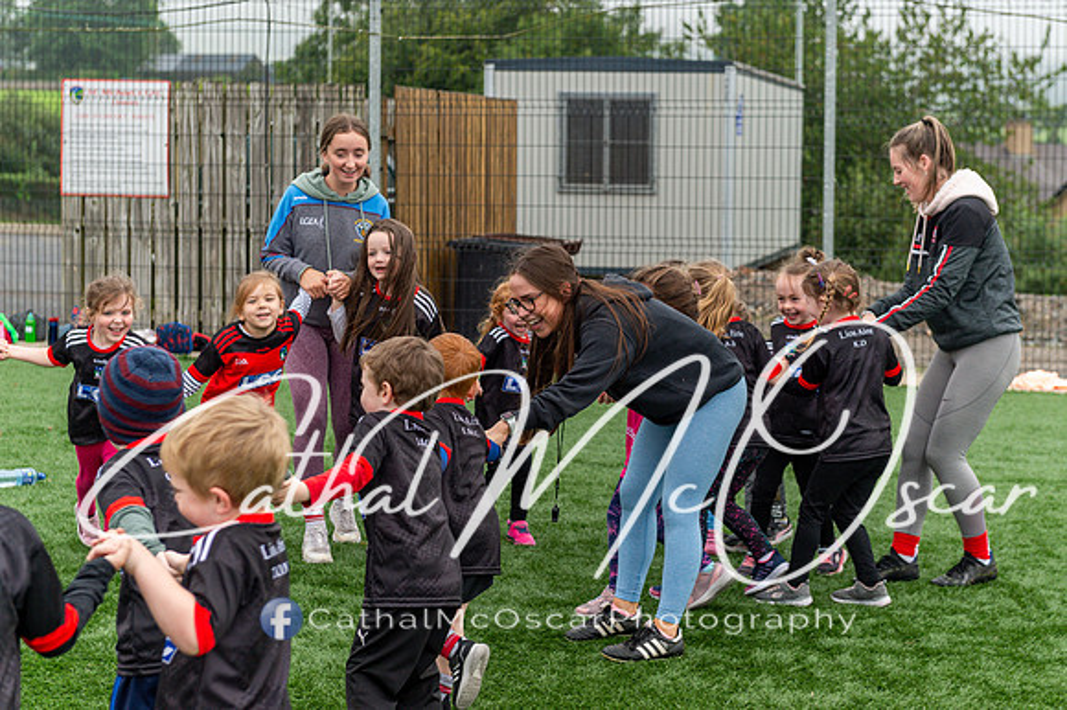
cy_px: 320
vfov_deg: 16.9
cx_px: 585
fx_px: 2392
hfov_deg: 25.1
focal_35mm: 81
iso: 1100
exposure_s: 1/800
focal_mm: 70
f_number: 2.8
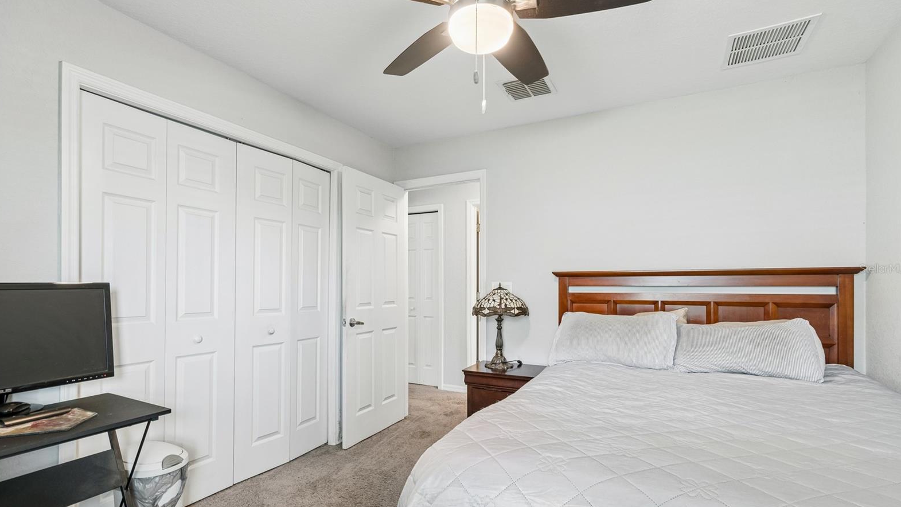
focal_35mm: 16
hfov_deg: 99.4
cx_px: 452
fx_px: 382
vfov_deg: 67.0
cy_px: 268
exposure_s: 1/6
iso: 100
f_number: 7.1
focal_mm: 10
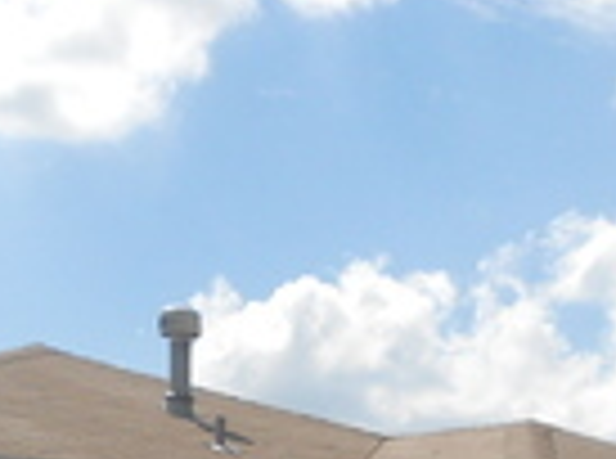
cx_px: 609
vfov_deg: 10.7
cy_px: 914
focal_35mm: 127
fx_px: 2254
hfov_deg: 15.3
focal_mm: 4.6
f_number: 3.2
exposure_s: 1/1500
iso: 80
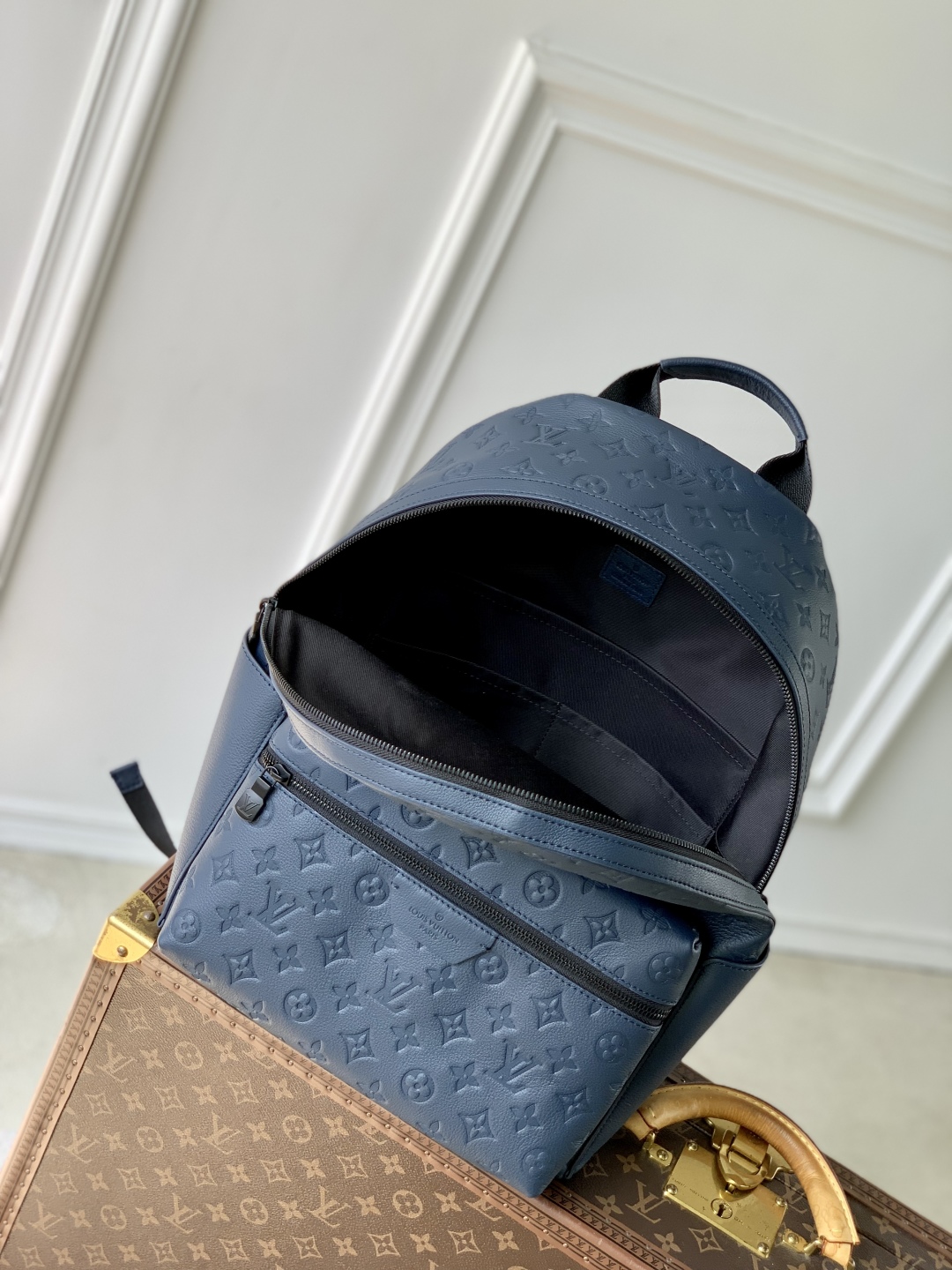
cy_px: 635
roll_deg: -25.6
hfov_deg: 28.0
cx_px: 476
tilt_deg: -29.4
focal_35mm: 52
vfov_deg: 36.8
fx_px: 1907
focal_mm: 6
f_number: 2.4
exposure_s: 1/122
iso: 16
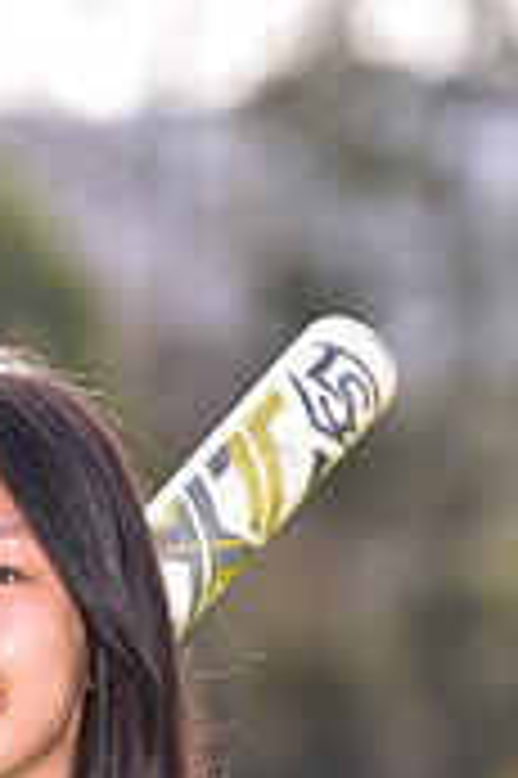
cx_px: 56
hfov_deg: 2.4
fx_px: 12348
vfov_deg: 3.6
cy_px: 1052
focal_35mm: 571
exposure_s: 1/250
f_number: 4.5
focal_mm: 170
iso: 80
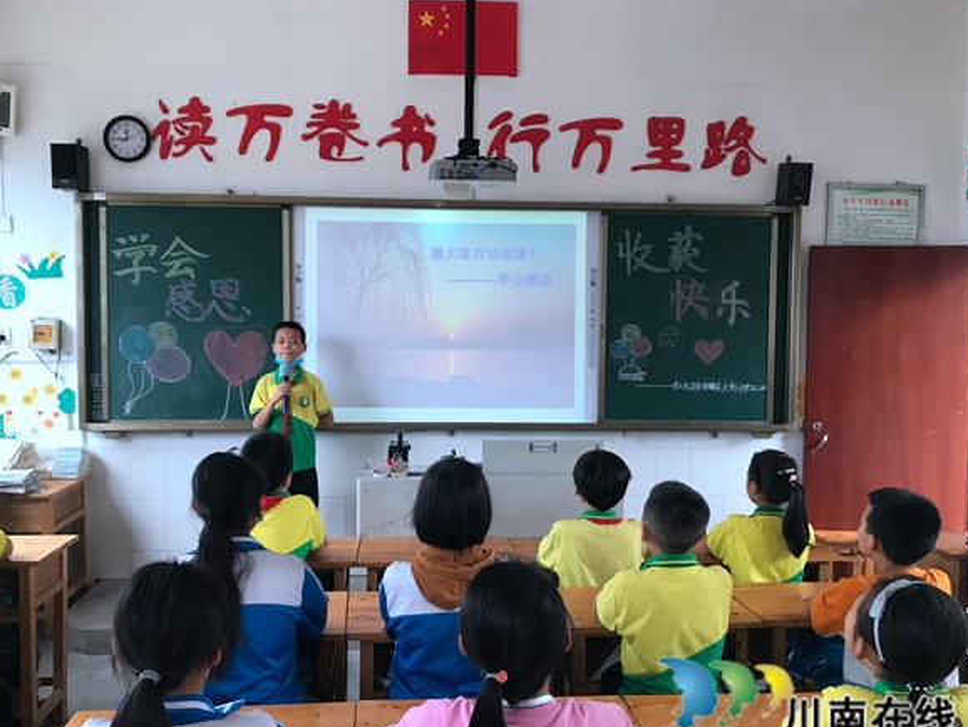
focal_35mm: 31
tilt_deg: -3.3
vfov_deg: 45.4
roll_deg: -0.4
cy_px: 387
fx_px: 867
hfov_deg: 58.3
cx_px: 454
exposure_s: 1/30
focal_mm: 3.99
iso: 32
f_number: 1.8
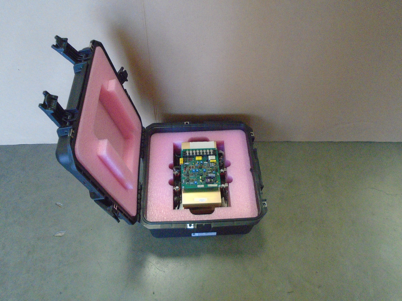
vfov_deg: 53.1
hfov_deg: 67.3
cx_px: 201
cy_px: 150
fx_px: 302
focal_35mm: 26
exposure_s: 1/125
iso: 800
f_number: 3.2
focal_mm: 4.6
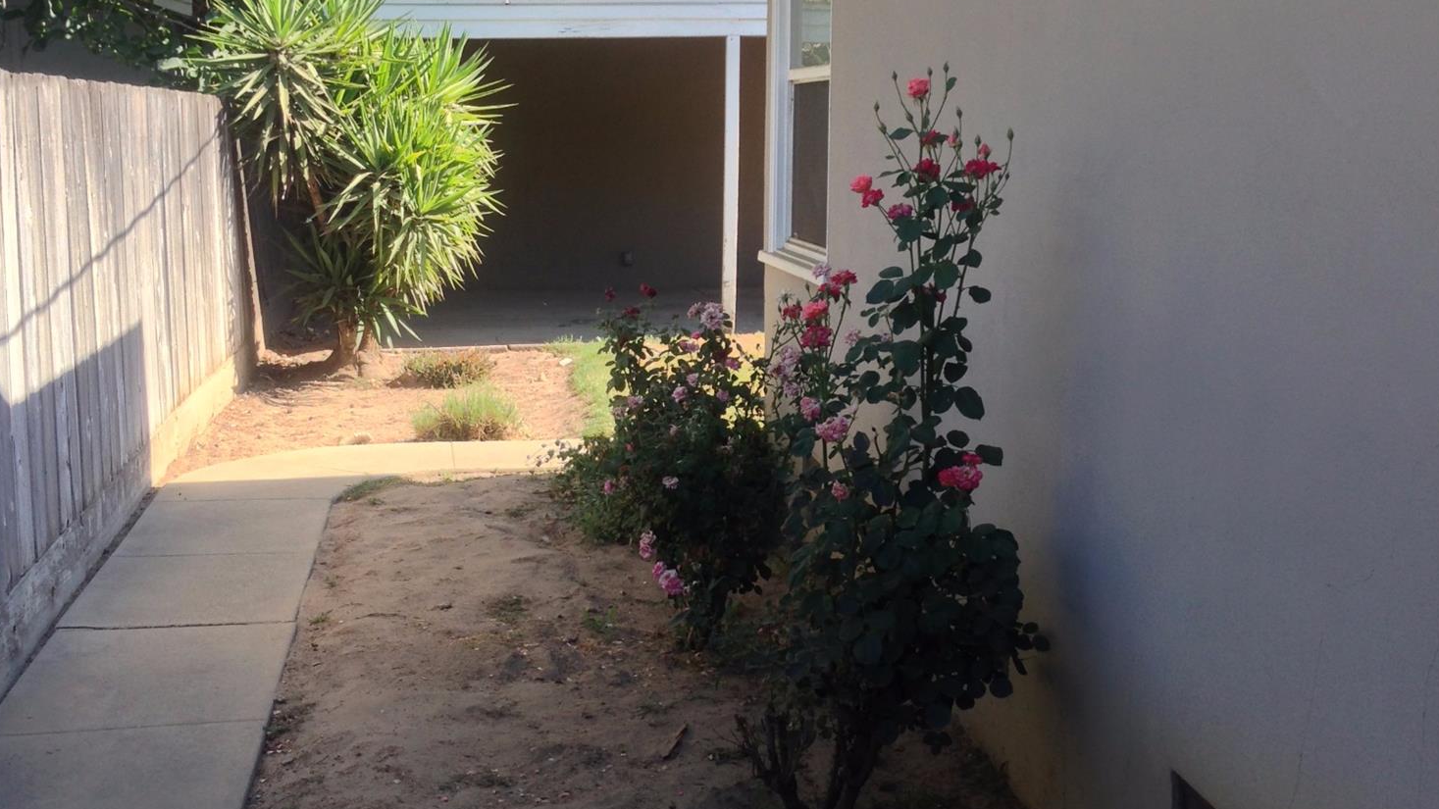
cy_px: 416
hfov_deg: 42.1
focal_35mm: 49
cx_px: 713
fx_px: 1870
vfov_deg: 24.4
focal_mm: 4.12
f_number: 2.4
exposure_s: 1/301
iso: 50
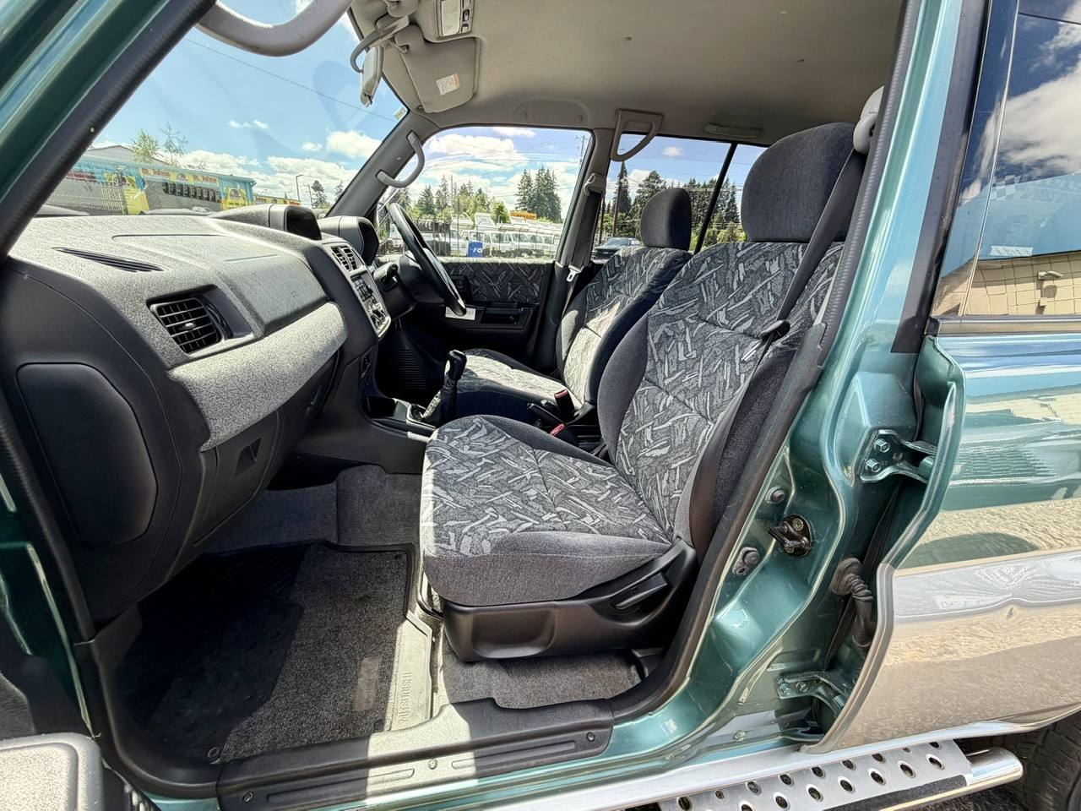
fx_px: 437
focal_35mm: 14
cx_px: 540
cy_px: 406
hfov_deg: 102.1
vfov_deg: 85.7
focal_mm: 2.22
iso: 50
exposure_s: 1/187
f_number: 2.2
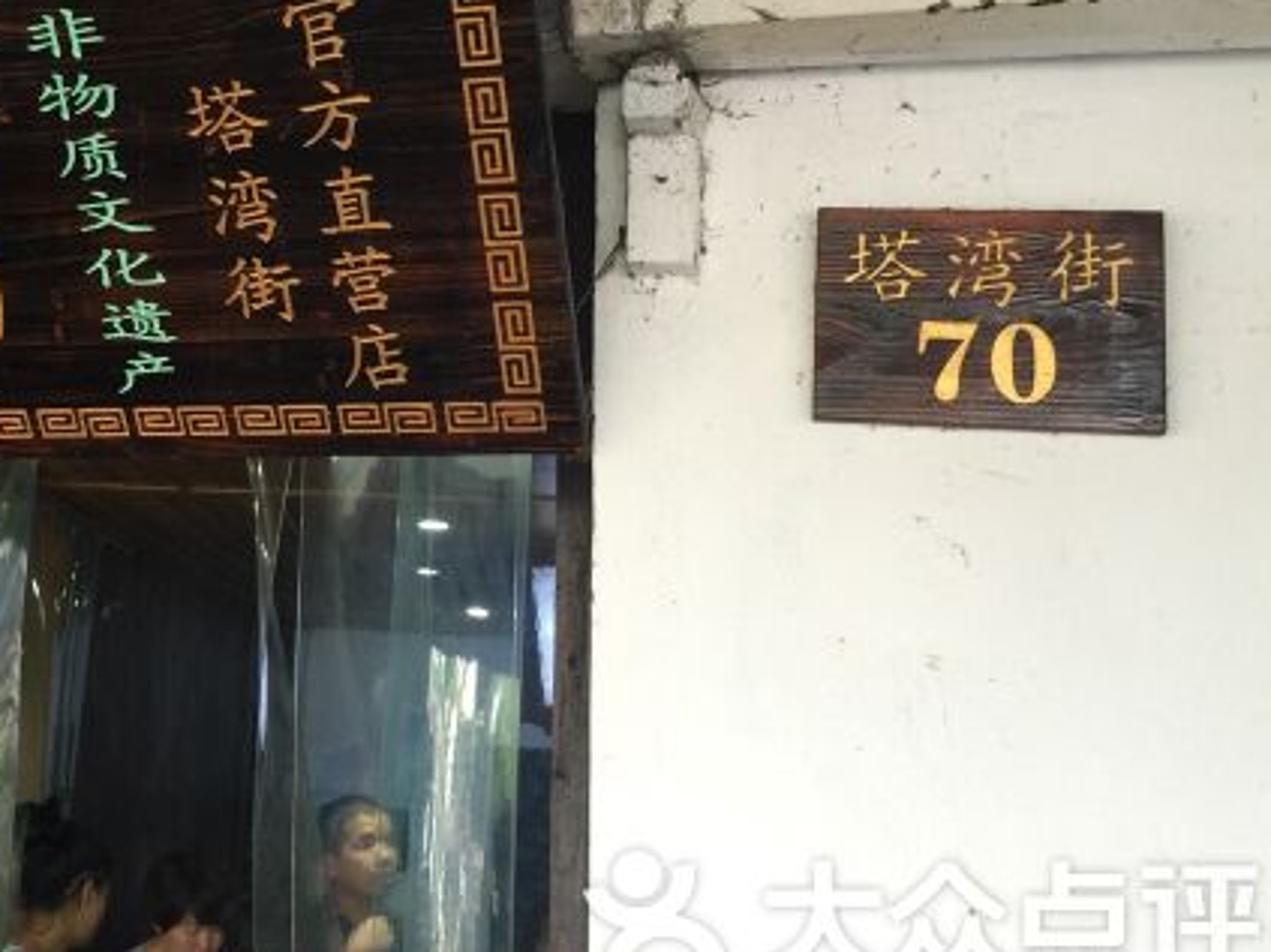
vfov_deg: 30.0
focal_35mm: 48
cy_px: 290
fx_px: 1762
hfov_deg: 38.4
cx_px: 285
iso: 40
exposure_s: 1/15
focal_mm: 4.15
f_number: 2.2
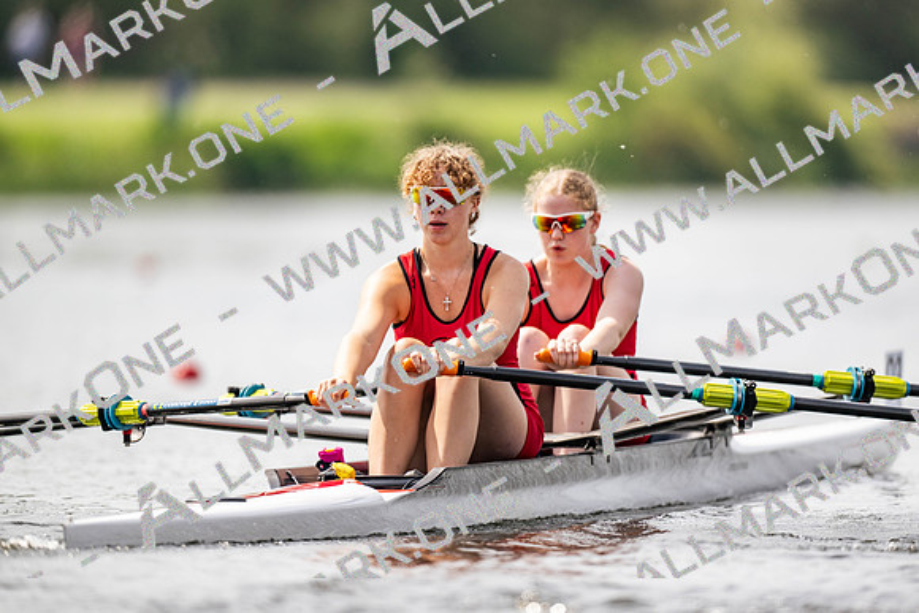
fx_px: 15320
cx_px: 460
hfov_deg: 3.4
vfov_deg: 2.3
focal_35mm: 600
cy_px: 306
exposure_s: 1/2500
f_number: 4
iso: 280
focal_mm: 600
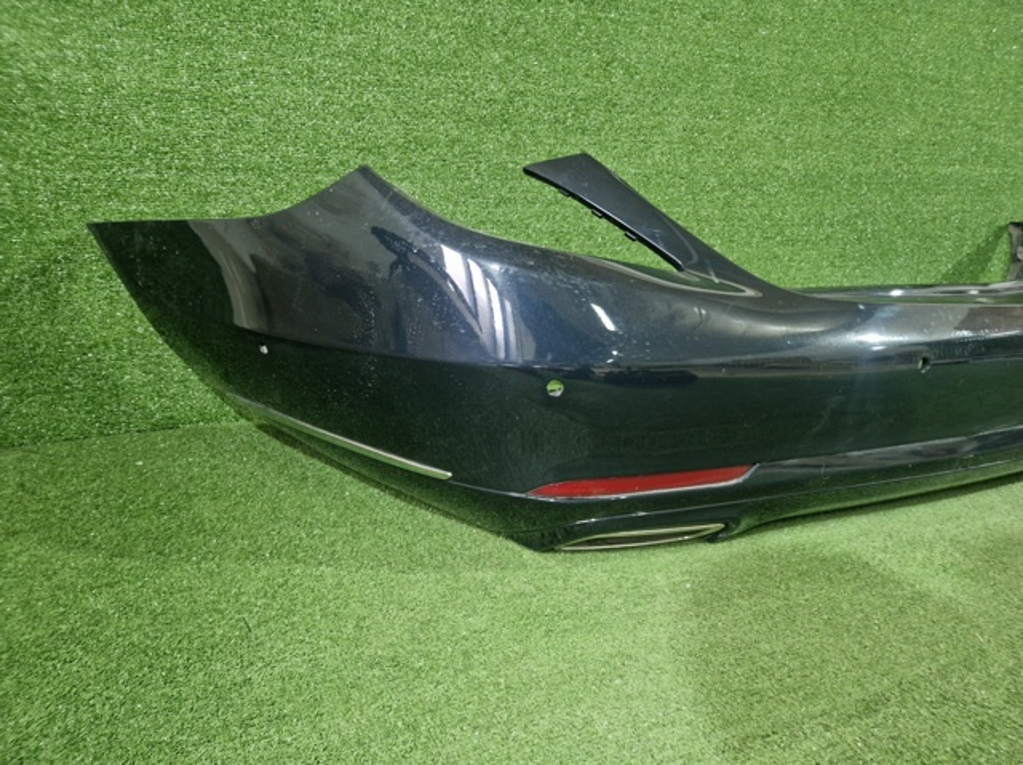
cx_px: 512
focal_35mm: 23
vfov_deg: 58.8
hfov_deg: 74.0
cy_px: 382
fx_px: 679
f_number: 1.8
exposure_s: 1/50
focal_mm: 5.4
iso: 400
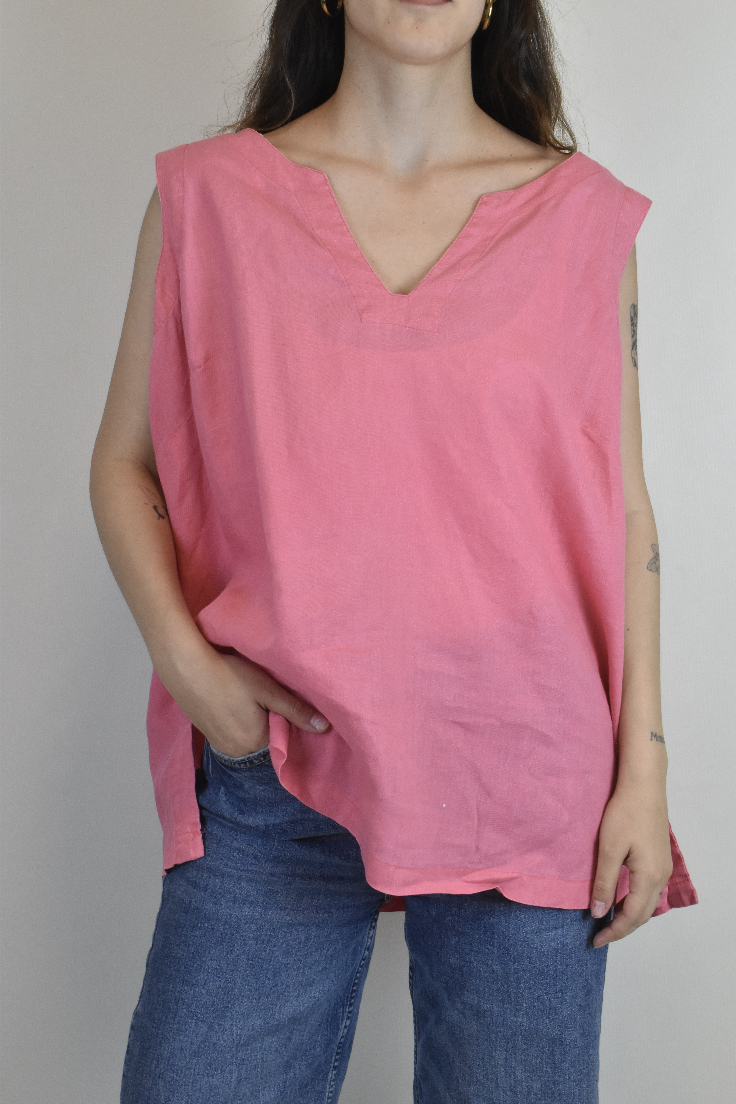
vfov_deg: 33.4
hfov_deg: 22.6
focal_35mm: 60
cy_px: 552
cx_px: 368
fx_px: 1840
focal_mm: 40
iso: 1600
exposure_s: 1/50
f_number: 18
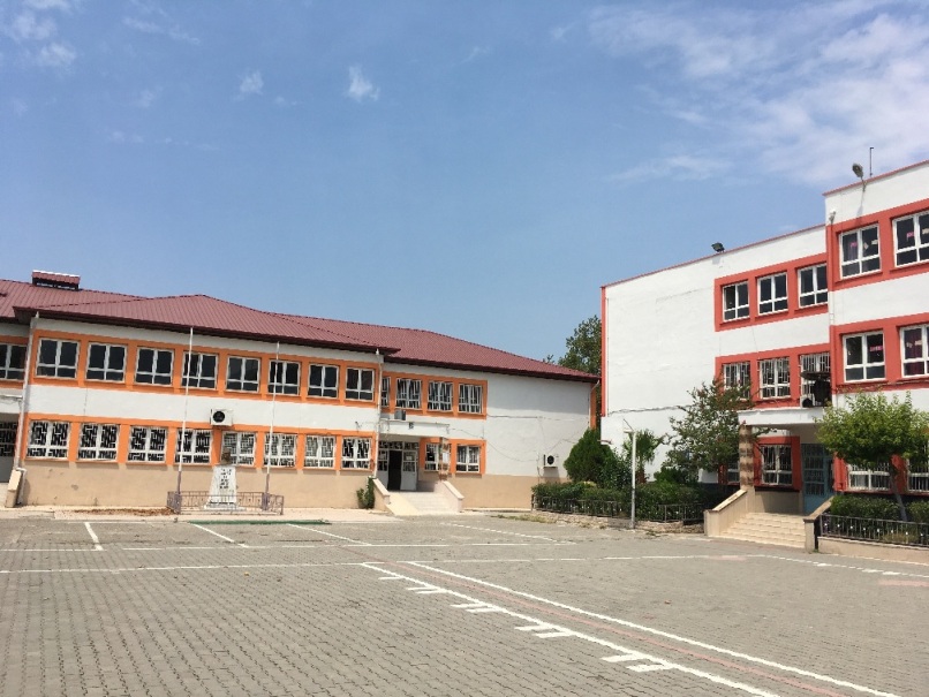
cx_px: 464
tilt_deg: +8.9
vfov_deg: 48.3
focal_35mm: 29
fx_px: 779
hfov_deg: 61.6
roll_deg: -2.6
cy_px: 348
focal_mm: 4.15
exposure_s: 1/2481
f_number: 2.2
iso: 25
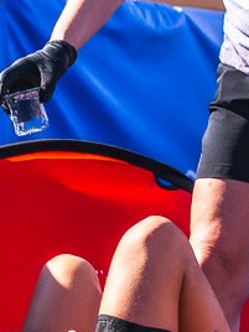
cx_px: 216
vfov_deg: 3.9
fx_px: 4853
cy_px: 142
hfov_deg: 2.9
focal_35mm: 506
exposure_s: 1/2500
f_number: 4.5
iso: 320
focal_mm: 110
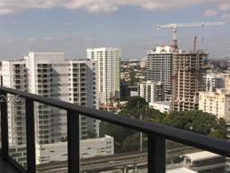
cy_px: 100
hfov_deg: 34.9
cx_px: 101
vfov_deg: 26.5
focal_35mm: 55
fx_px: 366
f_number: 2.2
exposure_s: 1/3300
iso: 32
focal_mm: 4.15
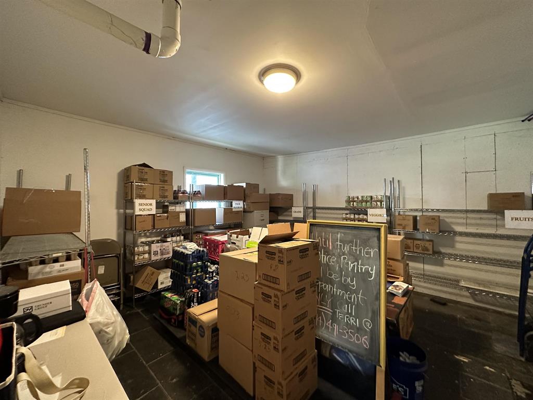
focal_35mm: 14
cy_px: 200
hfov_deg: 102.1
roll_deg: +0.1
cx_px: 266
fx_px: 216
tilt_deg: +0.6
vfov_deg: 85.7
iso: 640
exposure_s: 1/60
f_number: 2.2
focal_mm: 2.22
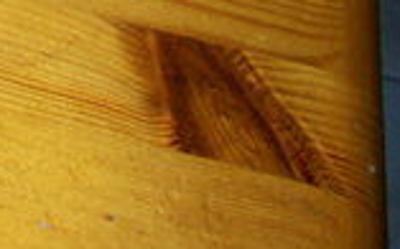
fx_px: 1504
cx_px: -349
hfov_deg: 13.4
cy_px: -231
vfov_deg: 9.0
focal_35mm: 138
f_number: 2.7
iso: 80
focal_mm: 5.6
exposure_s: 1/64
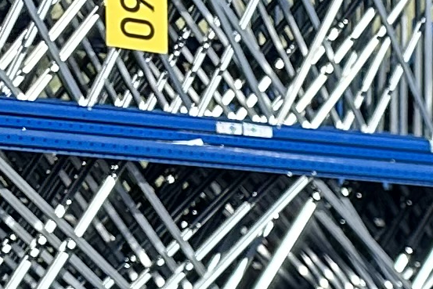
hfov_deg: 8.9
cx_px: 1370
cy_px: 899
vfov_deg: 6.8
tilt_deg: -17.9
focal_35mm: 182
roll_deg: -6.3
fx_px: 2189
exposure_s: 1/5000
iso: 80
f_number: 1.78
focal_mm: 6.86
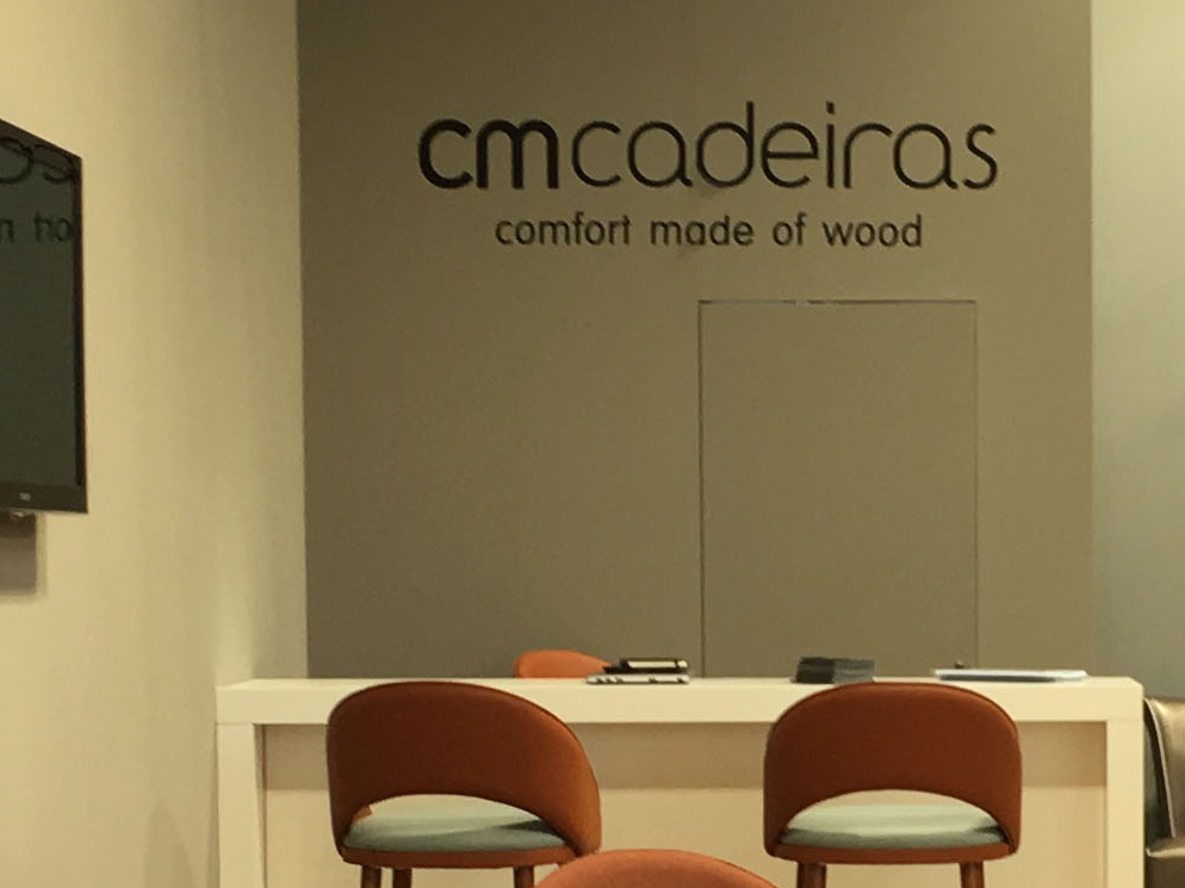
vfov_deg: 12.8
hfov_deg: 17.3
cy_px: 1064
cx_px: 979
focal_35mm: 113
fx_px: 3867
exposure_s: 1/50
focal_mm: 4.15
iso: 32
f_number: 2.2
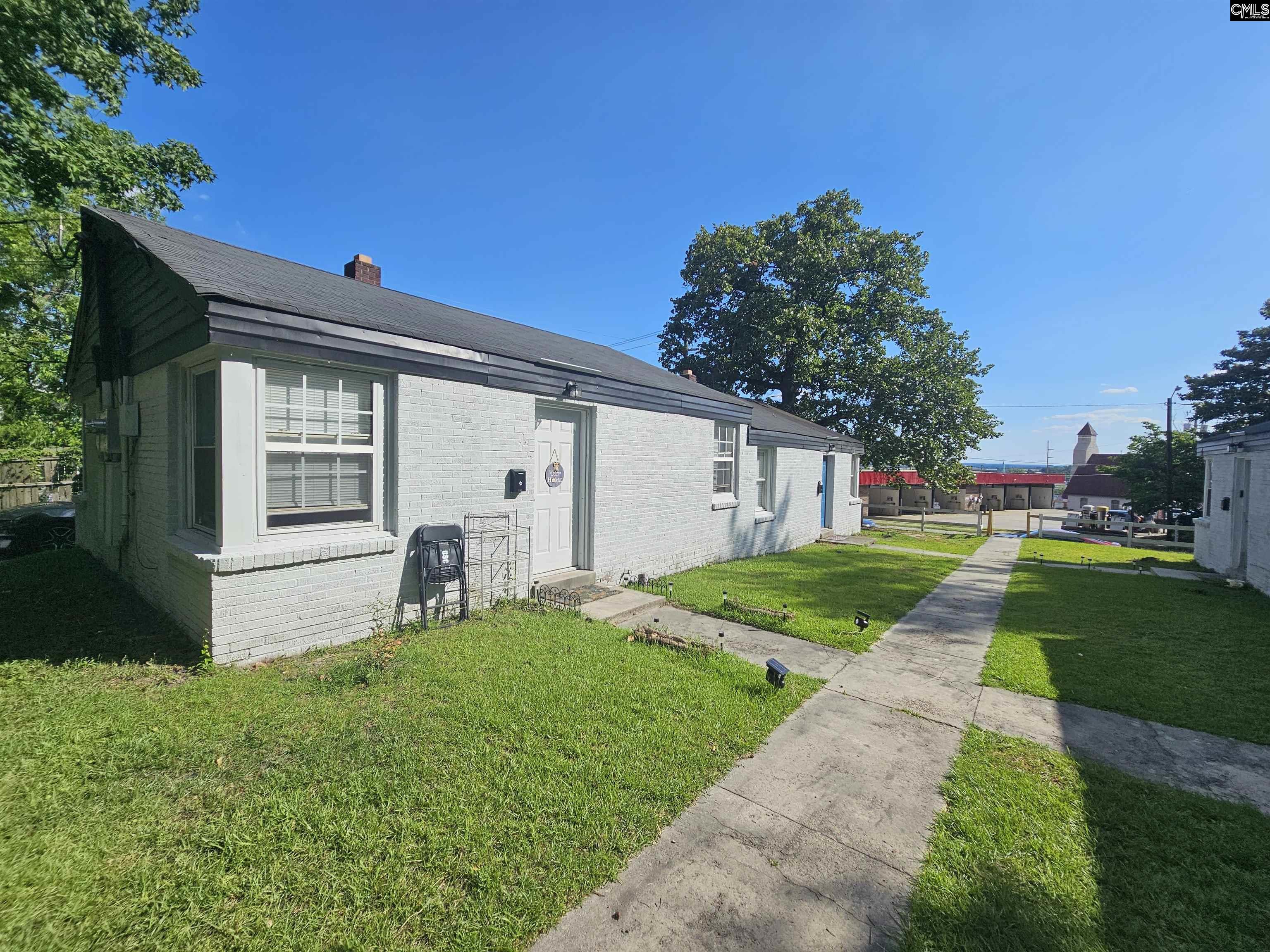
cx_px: 635
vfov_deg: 89.9
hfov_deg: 106.2
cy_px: 476
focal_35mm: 13
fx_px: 477
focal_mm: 2.2
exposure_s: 1/3418
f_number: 2.2
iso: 50
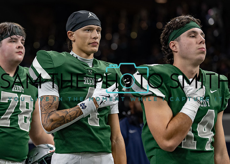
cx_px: 78
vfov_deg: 9.1
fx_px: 1031
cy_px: 74
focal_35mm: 158
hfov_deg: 12.7
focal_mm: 122
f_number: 2.8
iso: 1250
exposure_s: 1/320
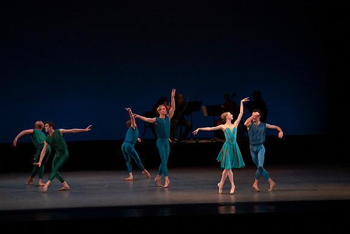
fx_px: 1682
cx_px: 175
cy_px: 117
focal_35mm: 173
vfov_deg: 7.9
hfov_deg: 11.9
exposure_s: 1/400
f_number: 7.1
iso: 8000
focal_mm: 173
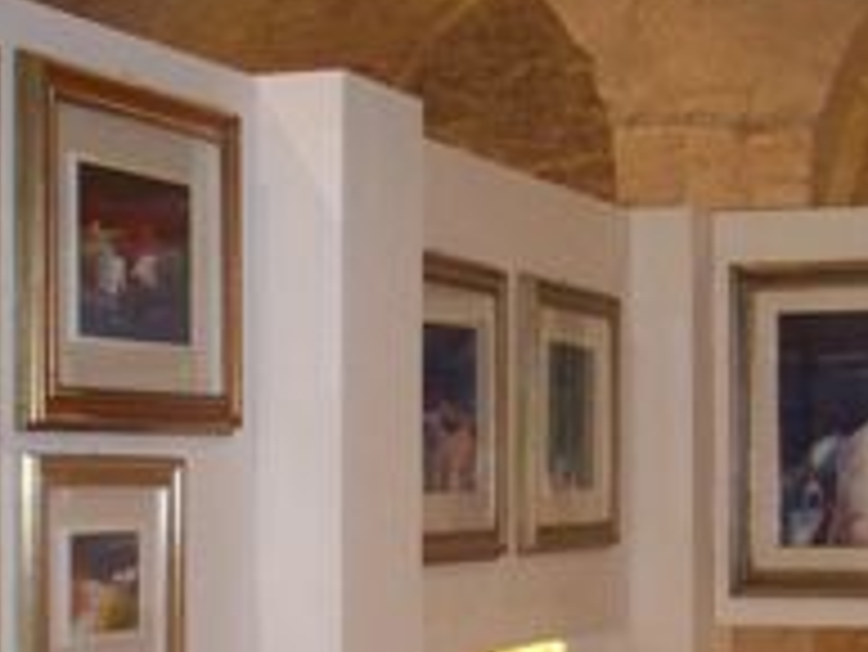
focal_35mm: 96
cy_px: 596
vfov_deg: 15.2
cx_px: 504
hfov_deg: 20.4
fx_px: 2409
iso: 160
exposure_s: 1/64
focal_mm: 6.2
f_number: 2.8
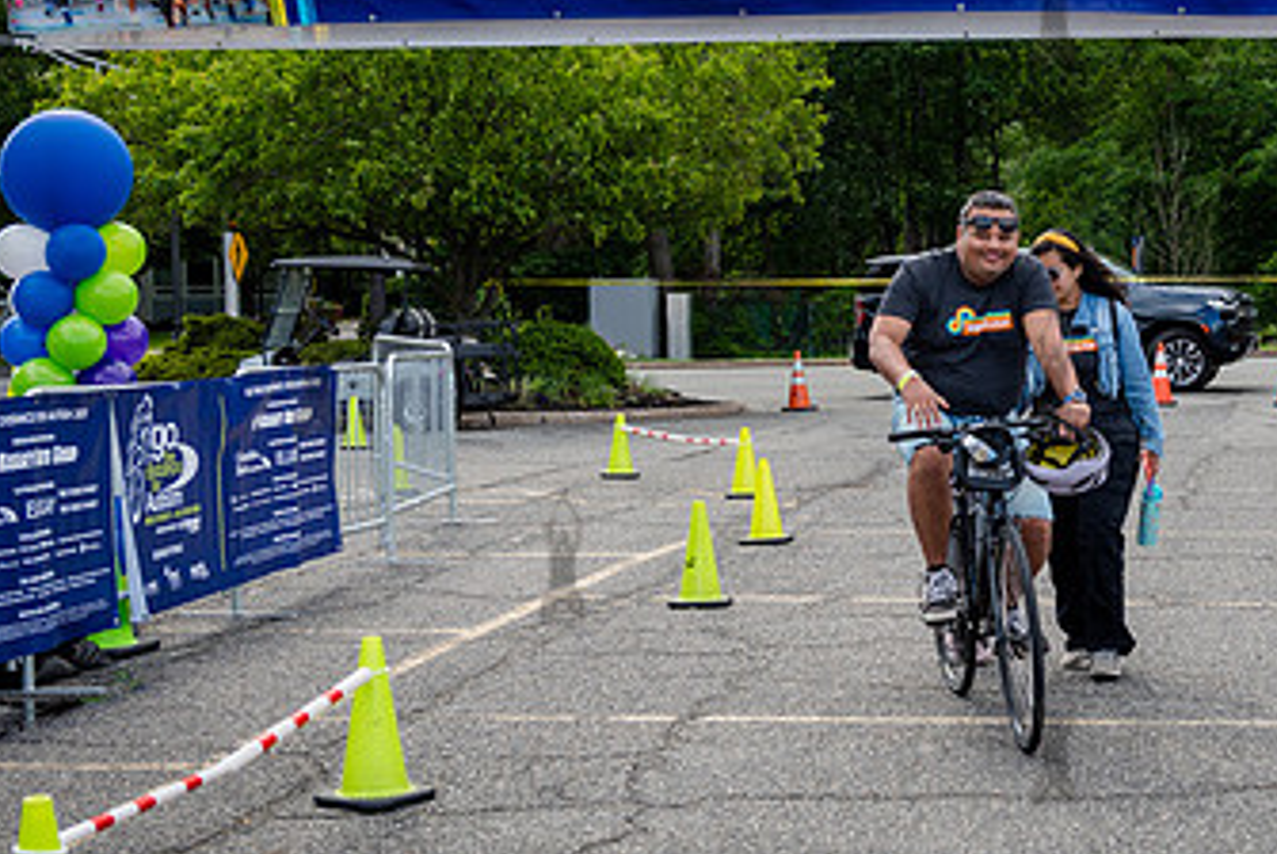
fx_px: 2379
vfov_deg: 20.3
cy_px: 368
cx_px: 1052
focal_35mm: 67
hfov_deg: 29.3
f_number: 4
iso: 200
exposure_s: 1/400
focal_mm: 38
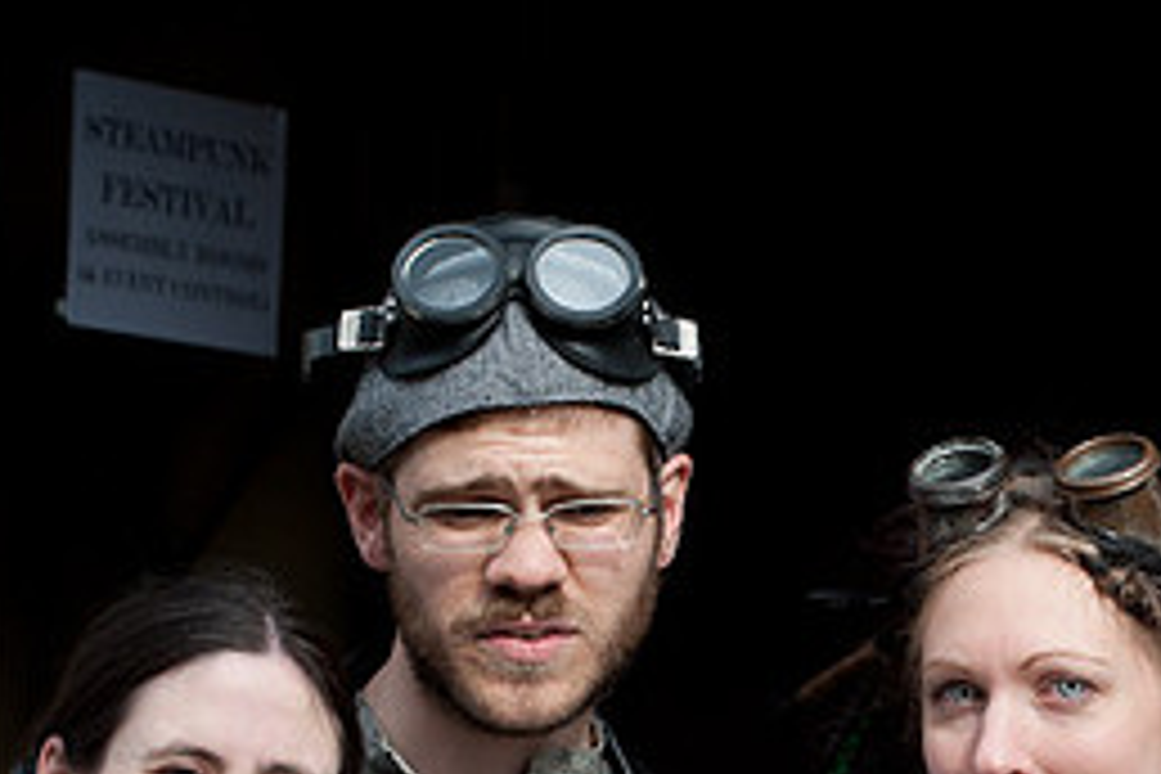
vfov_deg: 6.1
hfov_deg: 9.1
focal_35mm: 225
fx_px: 7256
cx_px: 990
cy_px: 711
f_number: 7.1
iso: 200
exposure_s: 1/200
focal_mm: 100
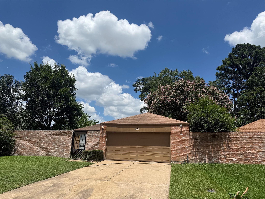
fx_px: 184
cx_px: 132
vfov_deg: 56.8
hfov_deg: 71.6
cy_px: 100
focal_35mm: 24
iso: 80
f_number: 1.78
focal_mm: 6.76
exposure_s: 1/7353
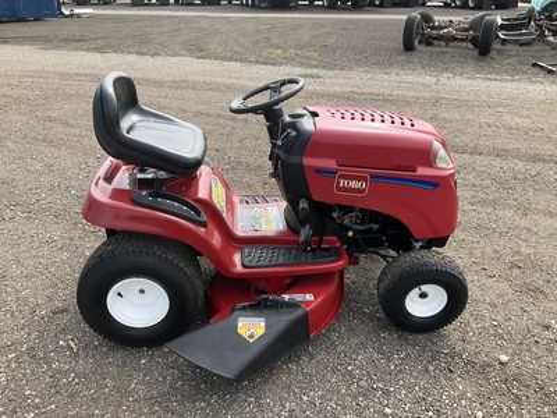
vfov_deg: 48.2
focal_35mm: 29
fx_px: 467
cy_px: 209
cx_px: 278
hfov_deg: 61.7
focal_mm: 3
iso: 25
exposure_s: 1/691
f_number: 1.8
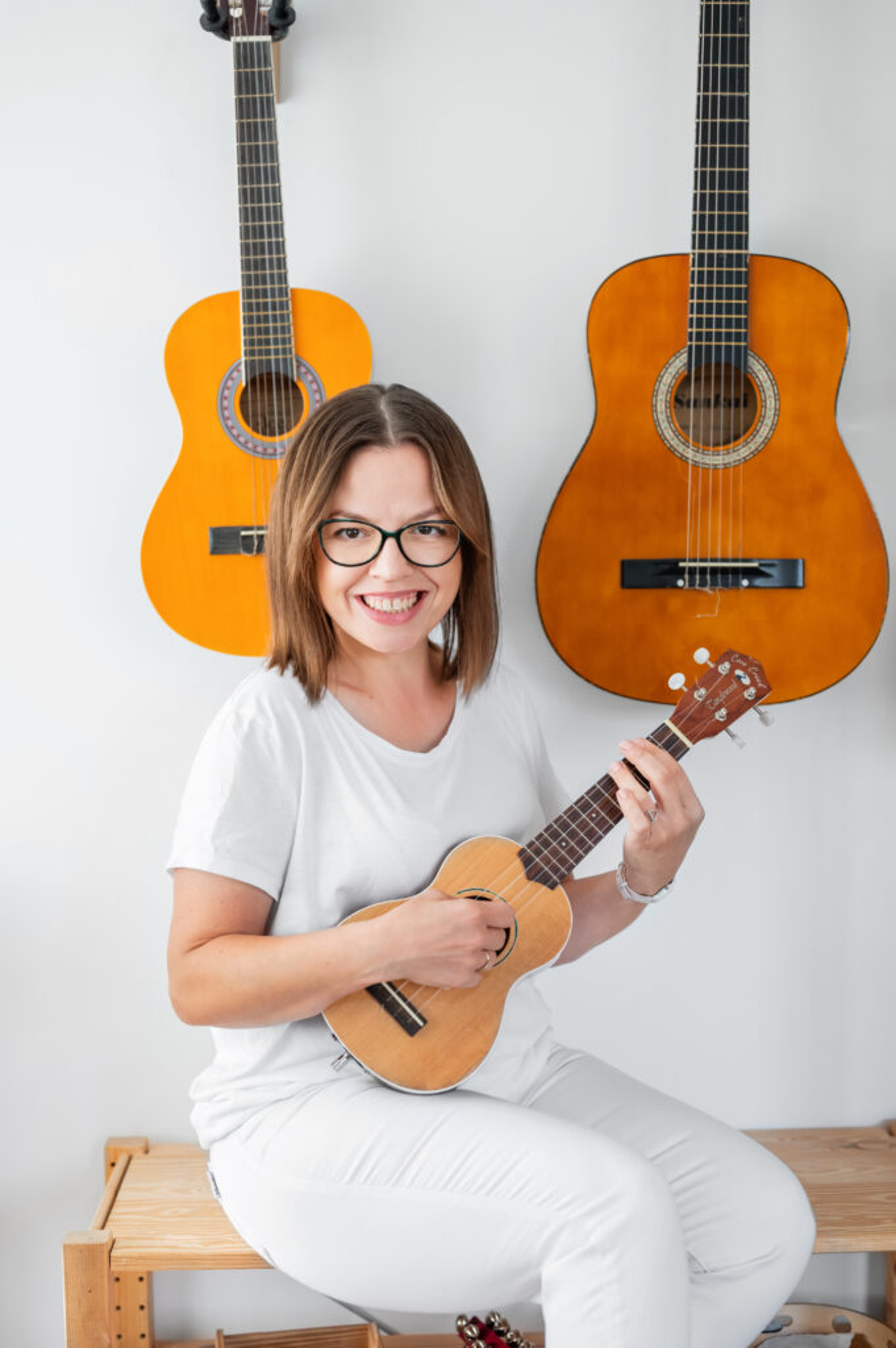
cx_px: 448
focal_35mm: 50
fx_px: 1870
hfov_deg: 26.9
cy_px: 674
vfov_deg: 39.6
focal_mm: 50
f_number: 2.5
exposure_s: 1/1000
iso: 1600
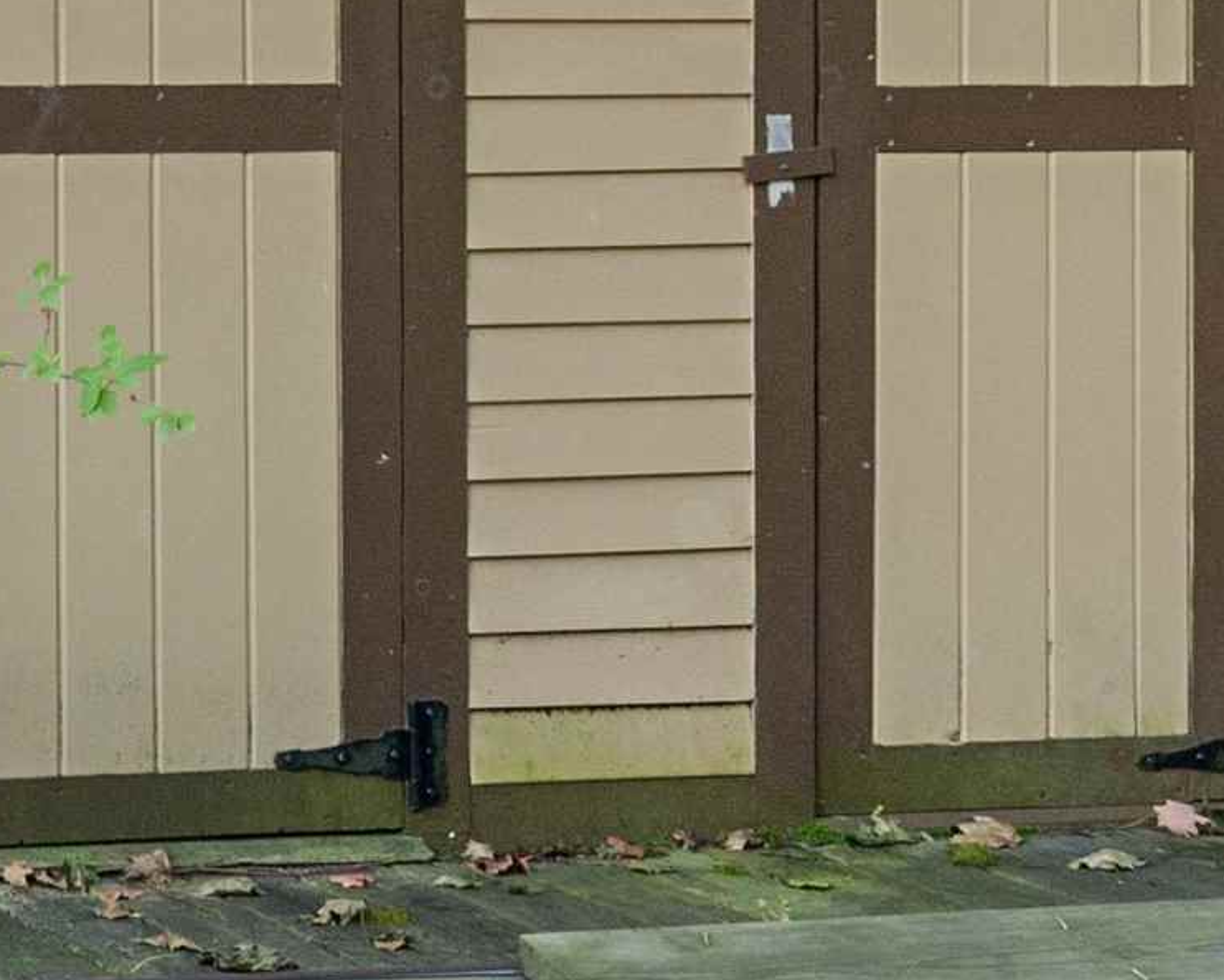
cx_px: -492
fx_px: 5073
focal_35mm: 140
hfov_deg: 13.1
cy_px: -170
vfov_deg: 10.9
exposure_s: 1/25
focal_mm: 24
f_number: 11
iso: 200
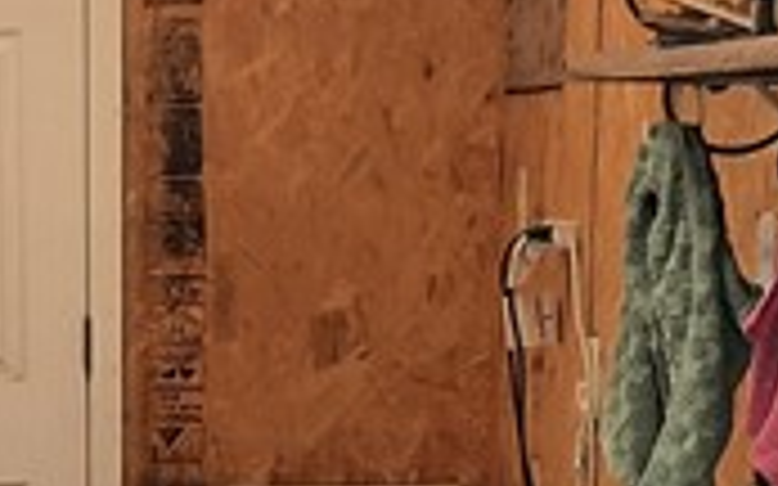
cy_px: 706
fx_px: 3328
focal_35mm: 157
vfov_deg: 8.2
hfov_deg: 13.1
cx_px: -13
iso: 50
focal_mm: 4.6
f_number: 2
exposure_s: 1/60
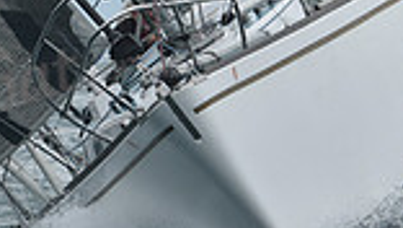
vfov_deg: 1.6
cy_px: -71
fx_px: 8330
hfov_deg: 2.8
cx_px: 282
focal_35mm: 779
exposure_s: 1/800
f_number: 9
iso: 250
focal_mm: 200
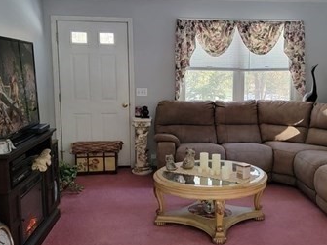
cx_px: 206
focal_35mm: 43
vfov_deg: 33.6
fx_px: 406
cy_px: 120
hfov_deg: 43.5
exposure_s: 1/120
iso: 320
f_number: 1.8
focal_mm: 6.7
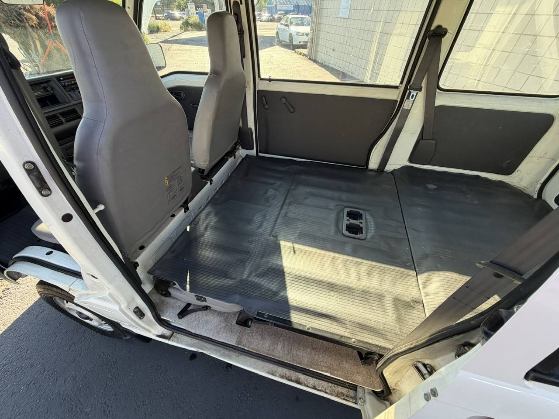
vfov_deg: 85.7
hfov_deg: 102.1
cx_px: 280
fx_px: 226
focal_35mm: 14
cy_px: 210
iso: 50
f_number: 2.2
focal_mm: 2.22
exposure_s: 1/151
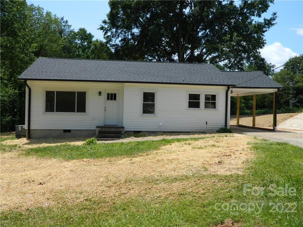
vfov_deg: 40.7
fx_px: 306
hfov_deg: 52.6
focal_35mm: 35
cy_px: 114
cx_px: 152
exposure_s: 1/800
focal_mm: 6.2
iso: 80
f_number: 3.3
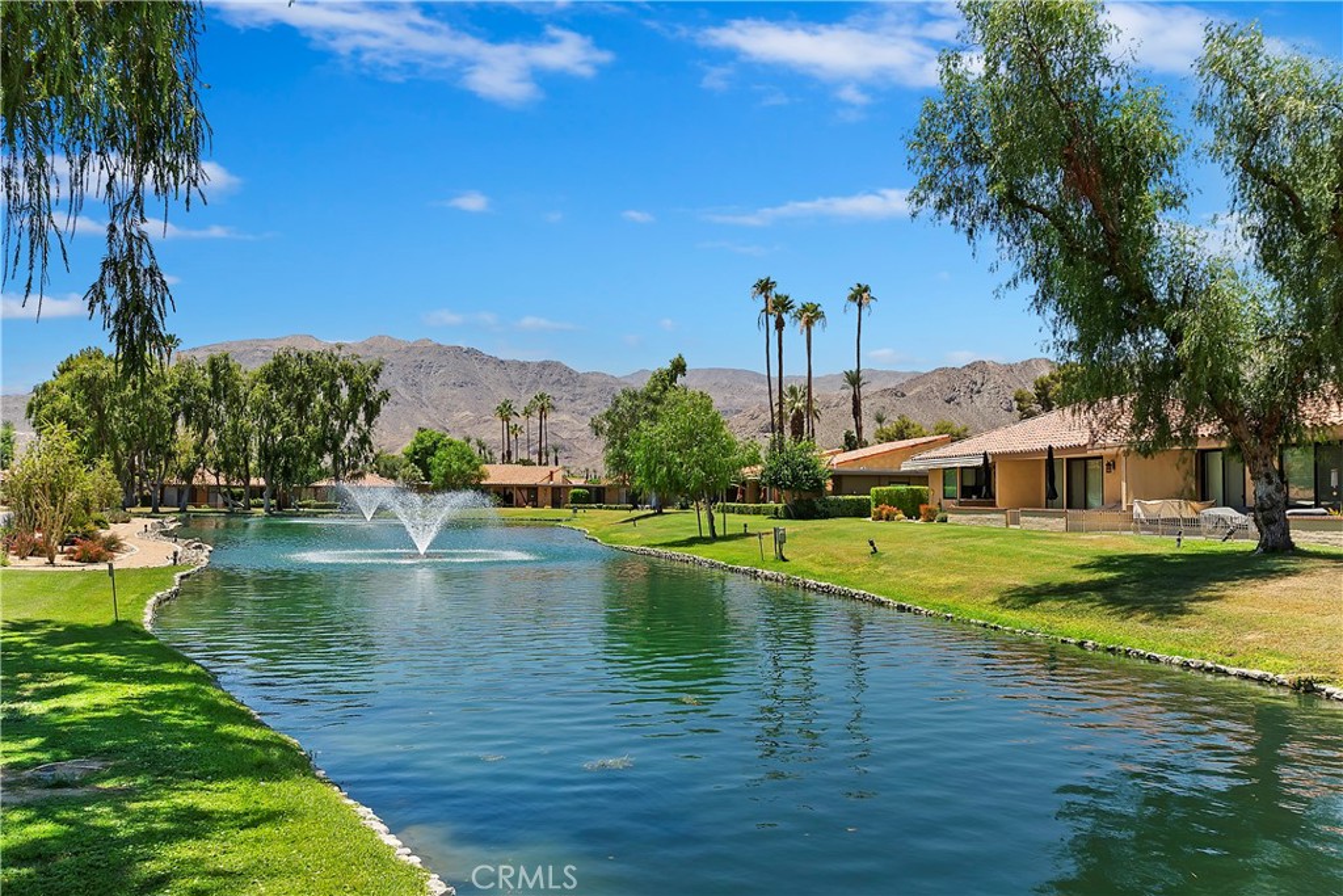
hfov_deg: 61.9
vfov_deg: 43.6
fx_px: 1119
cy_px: 448
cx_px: 672
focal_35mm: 30
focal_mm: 20
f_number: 8
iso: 100
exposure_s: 1/400
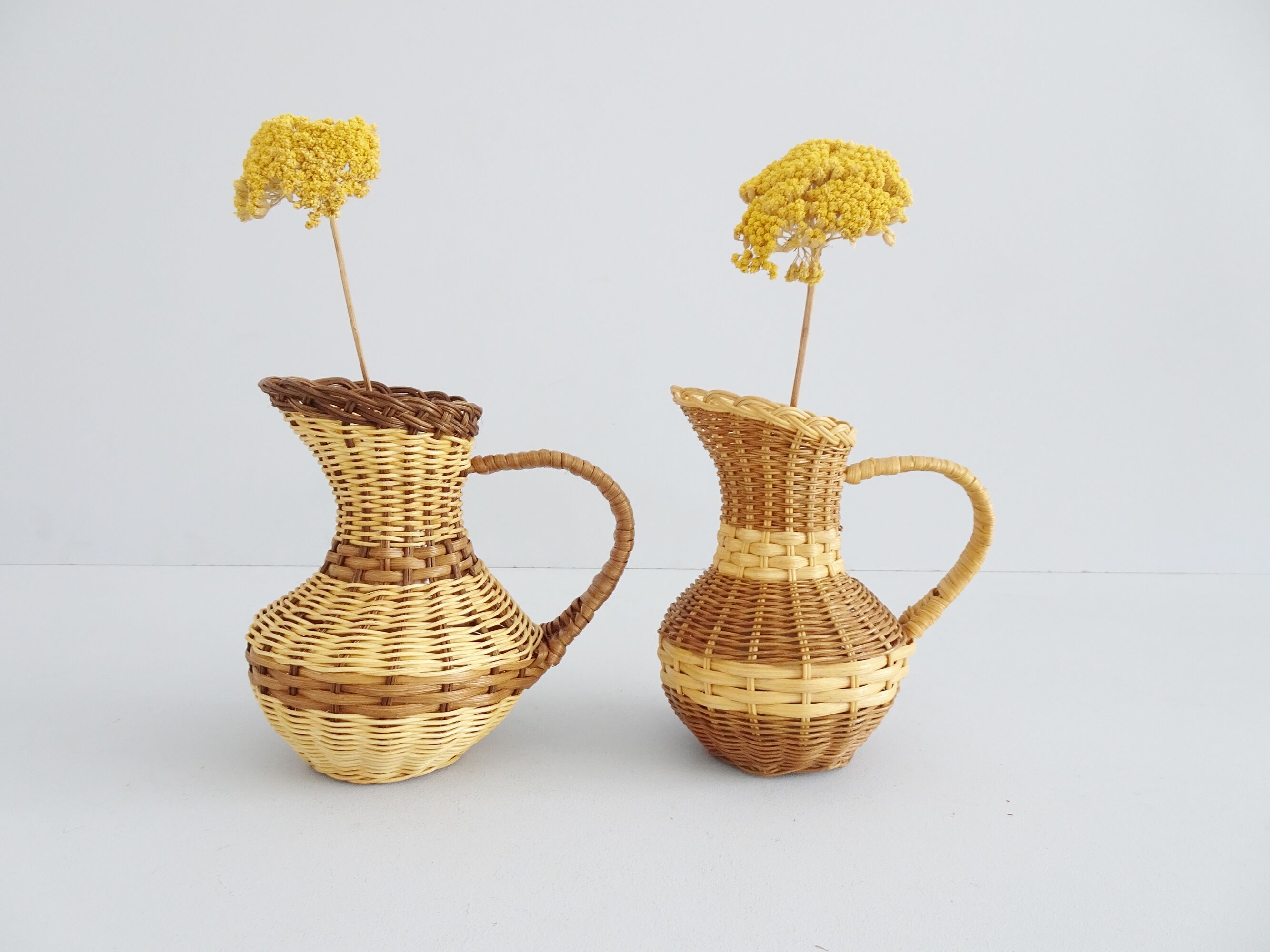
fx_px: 880
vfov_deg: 56.8
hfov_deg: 71.6
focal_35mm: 24
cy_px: 476
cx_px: 635
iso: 250
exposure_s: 1/30
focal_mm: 4.1
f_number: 3.5
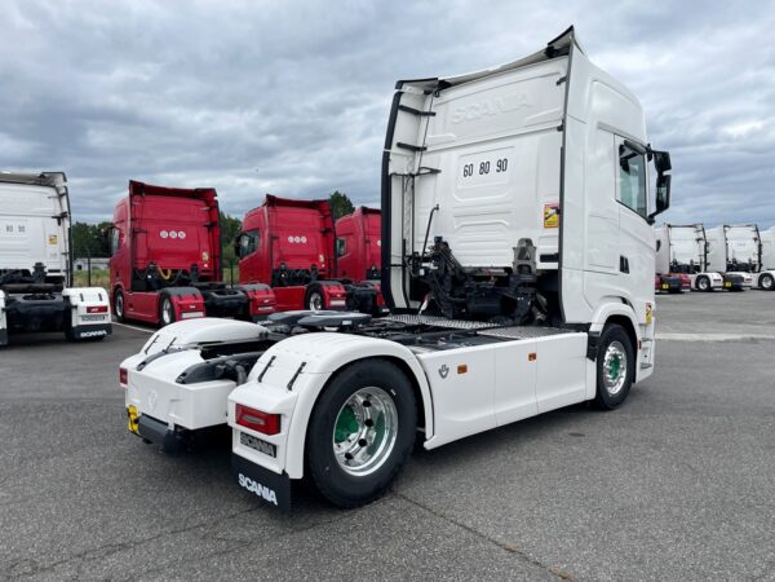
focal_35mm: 26
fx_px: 582
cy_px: 291
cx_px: 388
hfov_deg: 67.3
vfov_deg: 53.1
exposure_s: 1/1416
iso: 32
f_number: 1.6
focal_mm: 4.2
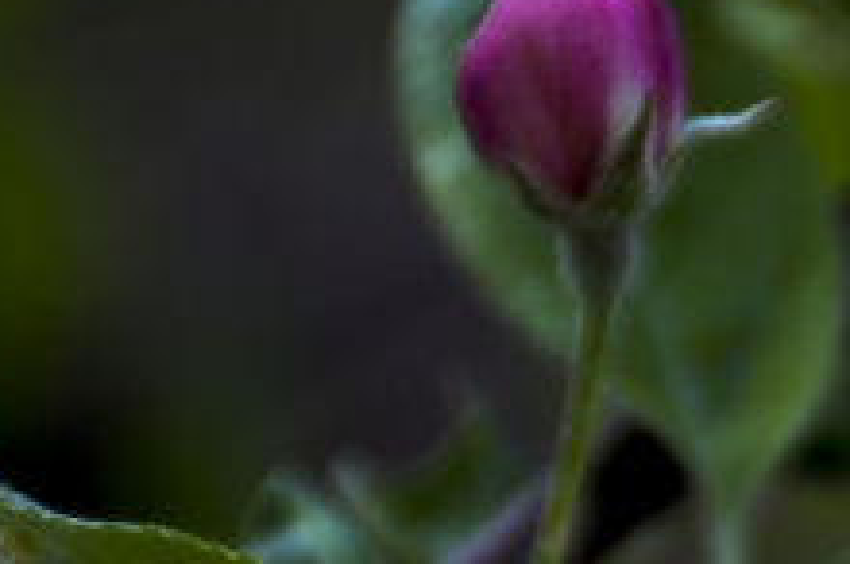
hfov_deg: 2.8
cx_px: 1113
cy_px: 639
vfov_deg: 1.9
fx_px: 17093
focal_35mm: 725
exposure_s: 1/125
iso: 100
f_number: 5.6
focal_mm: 140
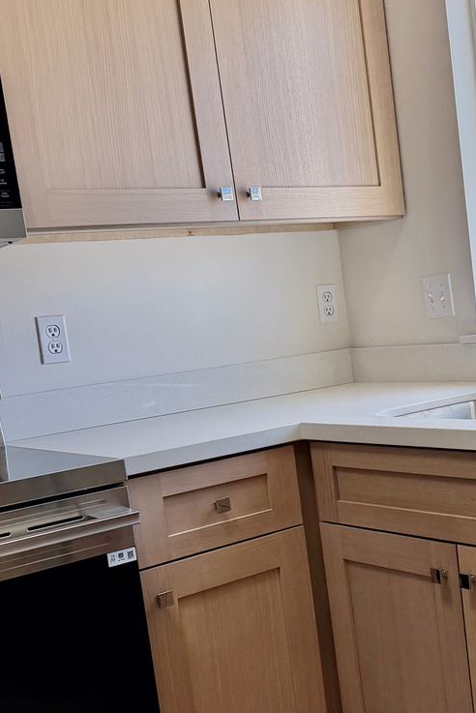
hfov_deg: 24.9
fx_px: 1030
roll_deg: +6.1
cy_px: 460
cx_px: 463
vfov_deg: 37.9
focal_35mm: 52
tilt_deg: -8.4
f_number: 1.78
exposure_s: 1/742
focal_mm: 6.76
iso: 100
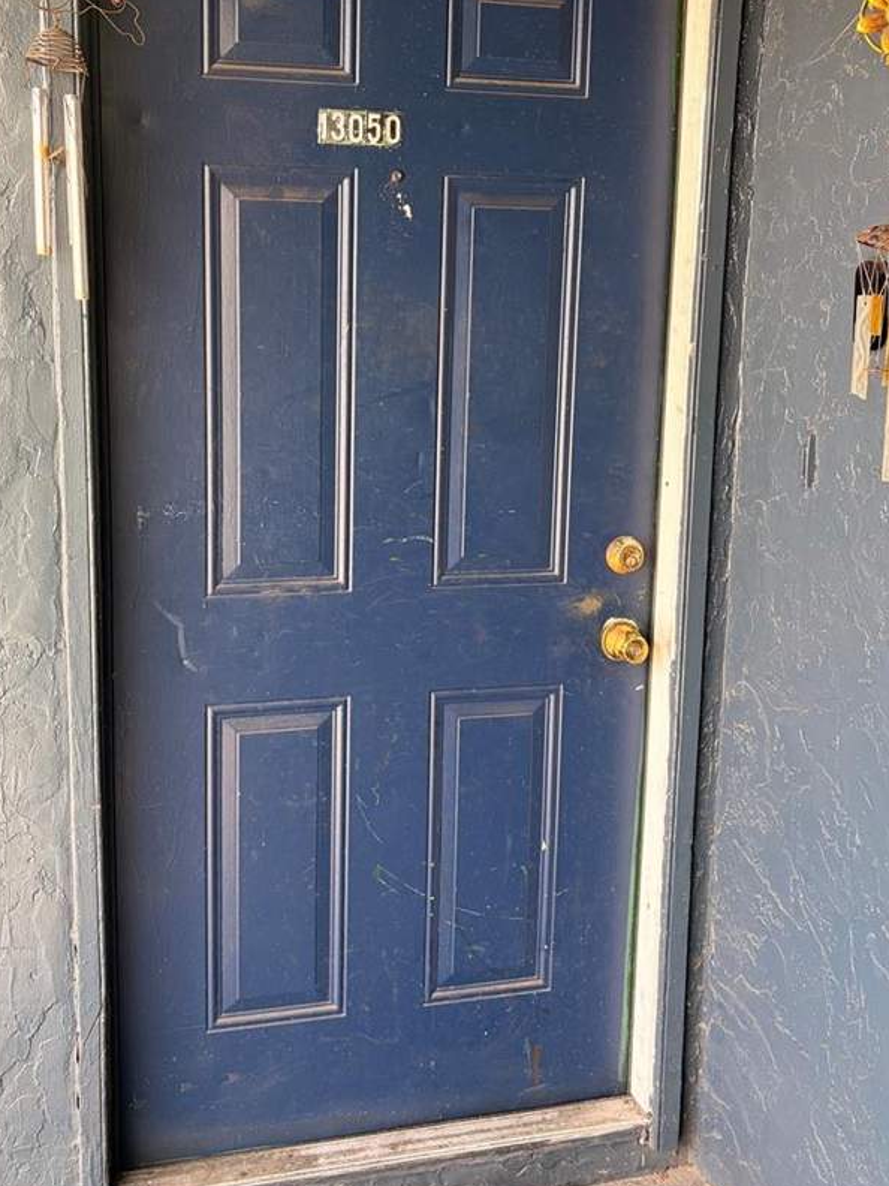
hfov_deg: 40.6
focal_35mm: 35
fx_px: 1198
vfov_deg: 52.3
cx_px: 365
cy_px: 472
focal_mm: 5.96
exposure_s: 1/121
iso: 50
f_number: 1.6
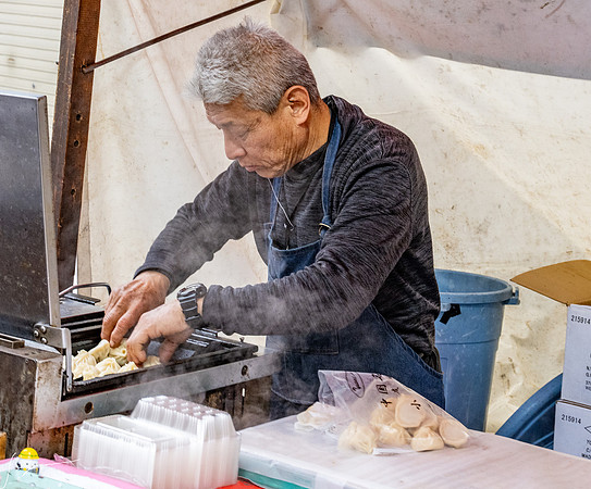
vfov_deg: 17.7
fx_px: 1570
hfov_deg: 21.3
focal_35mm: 89
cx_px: 375
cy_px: 158
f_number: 8
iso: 1250
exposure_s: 1/200
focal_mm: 55
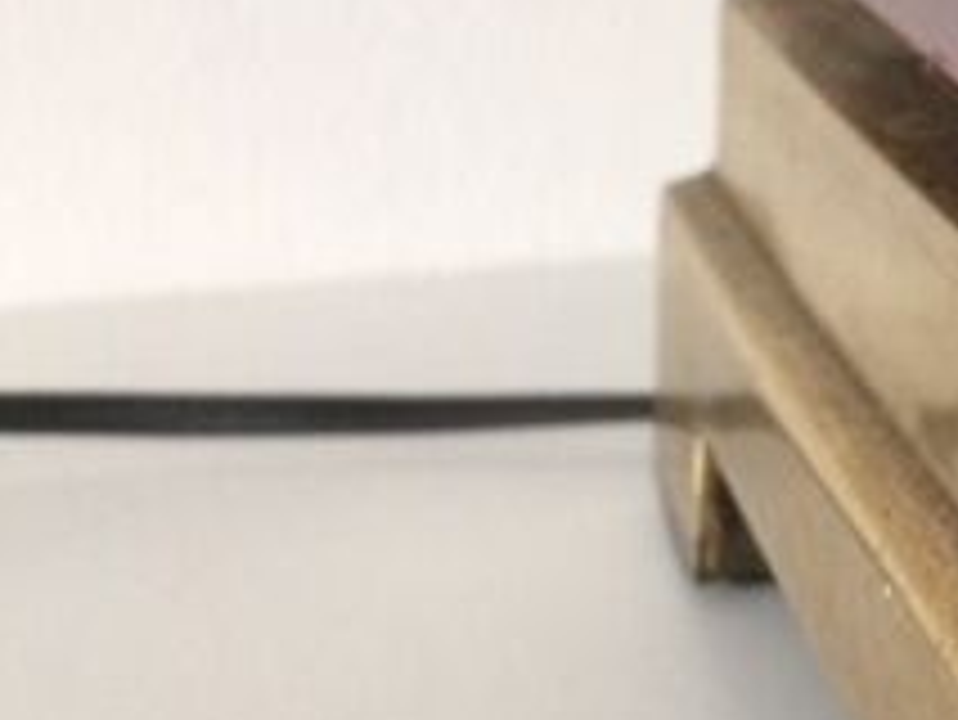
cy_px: 819
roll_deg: +0.8
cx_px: 1178
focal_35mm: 87
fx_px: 2409
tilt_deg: -29.3
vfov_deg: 16.4
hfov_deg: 20.8
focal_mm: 4.15
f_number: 2.2
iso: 320
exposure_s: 1/33
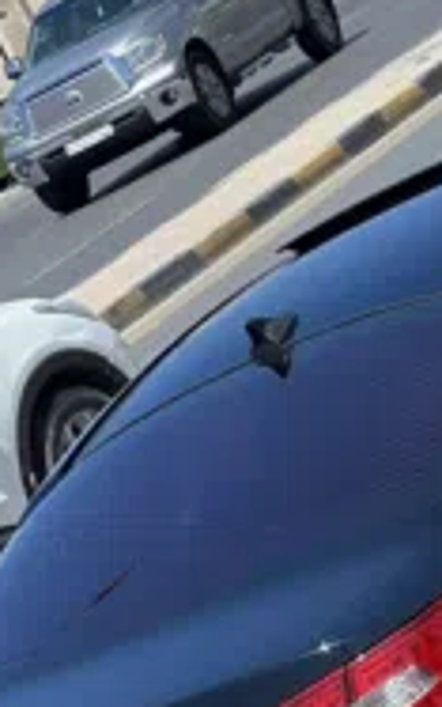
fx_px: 4487
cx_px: 733
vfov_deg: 9.0
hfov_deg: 5.6
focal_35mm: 233
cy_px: 369
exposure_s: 1/637
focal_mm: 9
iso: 32
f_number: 2.8
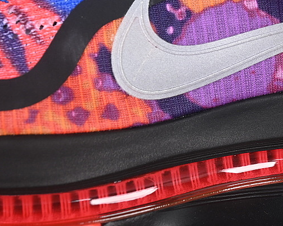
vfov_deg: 10.2
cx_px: 262
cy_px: 41
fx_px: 1265
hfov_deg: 12.6
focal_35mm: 151
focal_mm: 50
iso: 160
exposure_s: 1/60
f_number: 6.3
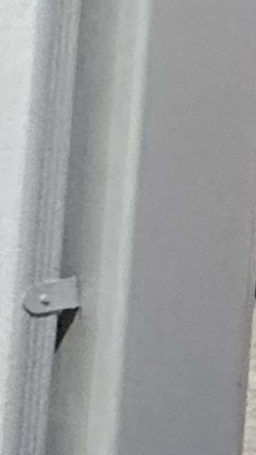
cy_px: 161
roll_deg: -0.3
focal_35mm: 132
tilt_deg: +4.0
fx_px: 1594
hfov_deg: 5.0
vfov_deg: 16.2
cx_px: 1593
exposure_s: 1/60
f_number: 2.2
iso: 250
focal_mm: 2.22
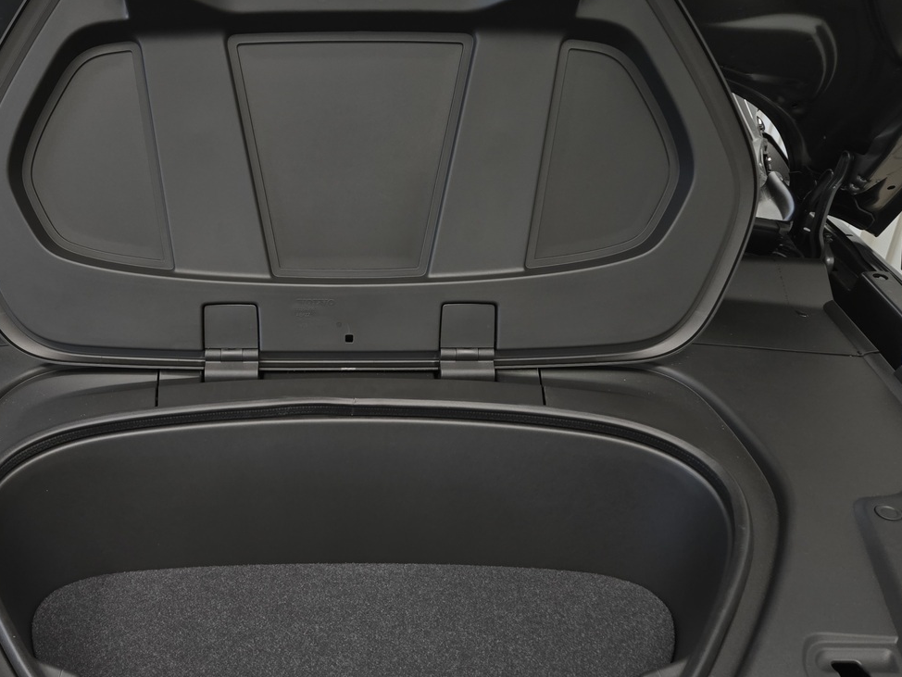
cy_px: 364
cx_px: 338
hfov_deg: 53.4
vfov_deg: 41.8
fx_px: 886
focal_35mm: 34
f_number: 1.8
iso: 125
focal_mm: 5.4
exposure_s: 1/51
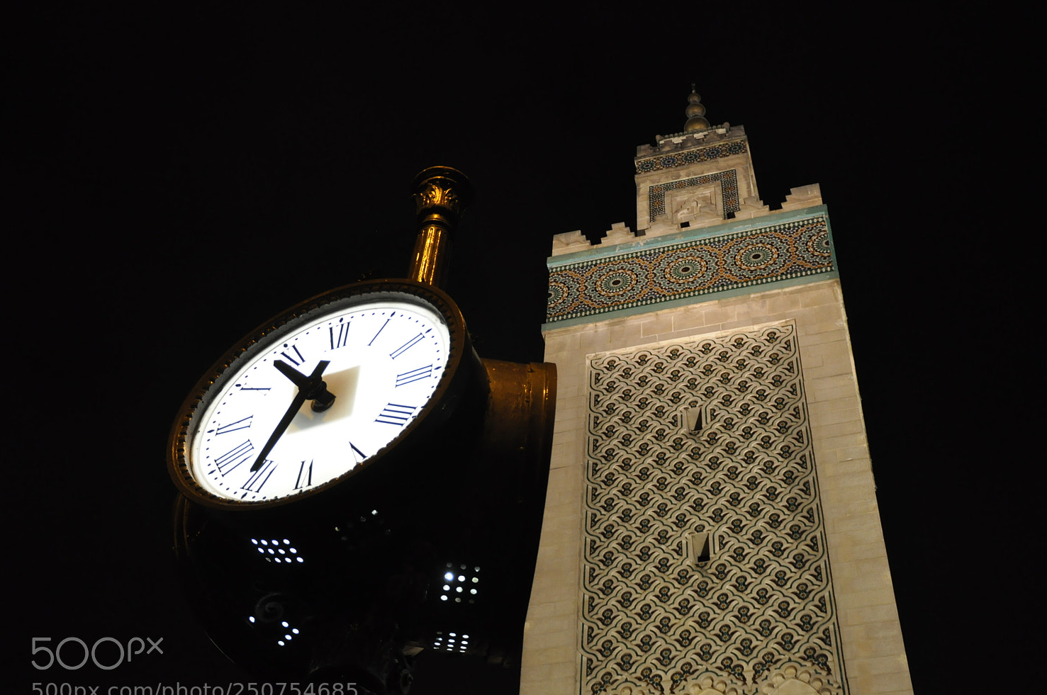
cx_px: 554
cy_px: 370
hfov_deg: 38.2
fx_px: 1510
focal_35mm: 52
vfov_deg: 25.9
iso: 800
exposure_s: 1/13
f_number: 5
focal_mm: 32
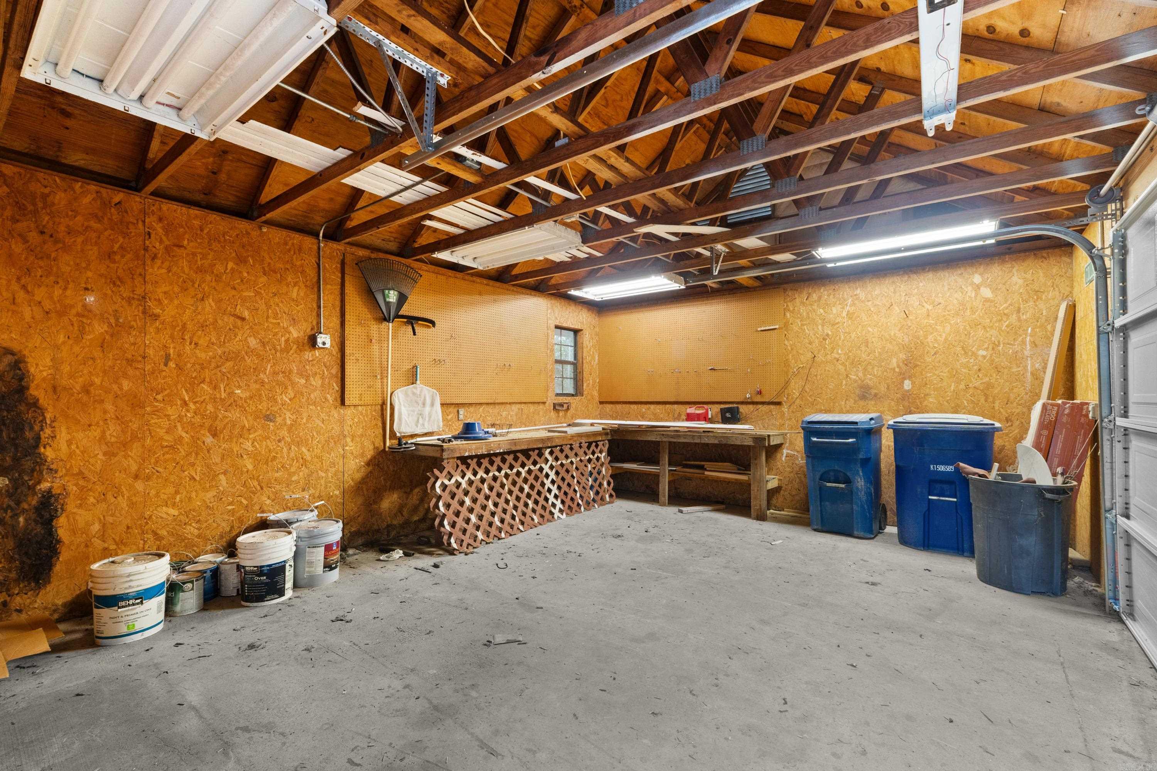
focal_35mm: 15
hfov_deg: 100.4
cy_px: 386
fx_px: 482
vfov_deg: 77.3
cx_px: 578
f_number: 7.1
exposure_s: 1.6
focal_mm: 10
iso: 320
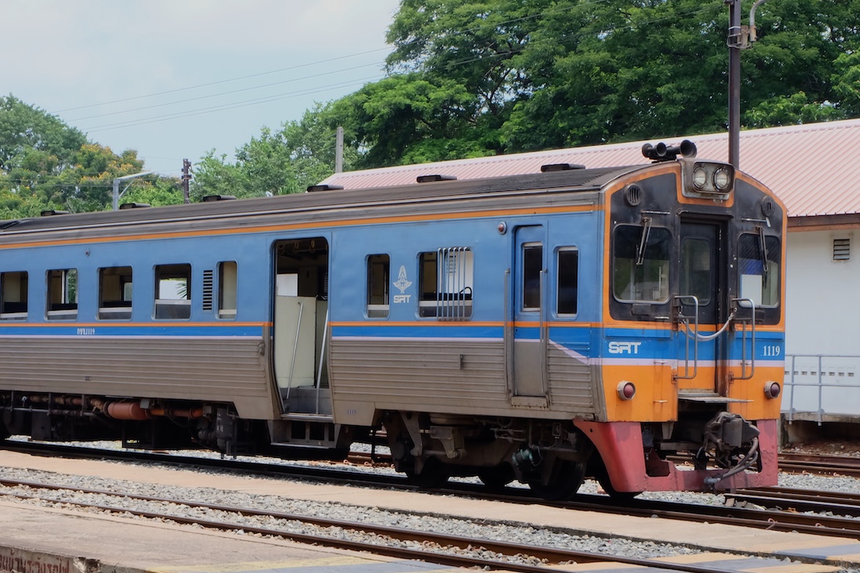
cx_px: 458
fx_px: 1959
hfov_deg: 24.8
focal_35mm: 82
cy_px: 308
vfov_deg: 16.7
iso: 1600
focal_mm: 50
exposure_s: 1/110
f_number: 22
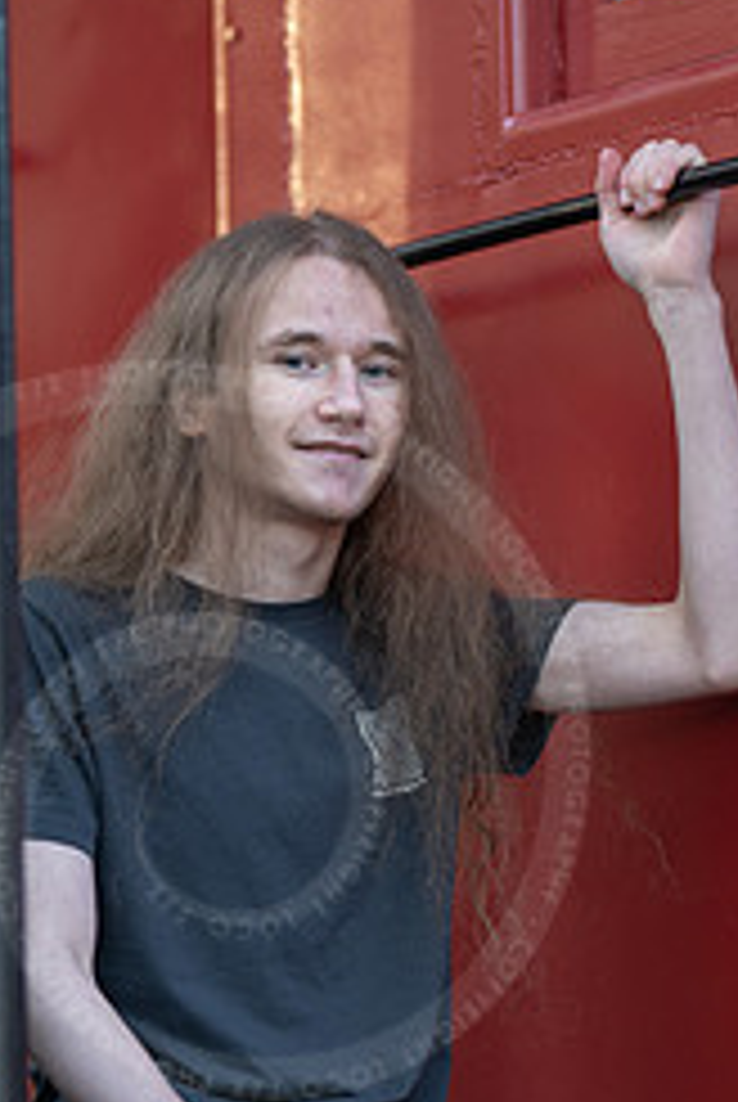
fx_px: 7144
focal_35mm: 233
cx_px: 279
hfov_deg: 5.9
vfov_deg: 8.8
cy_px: 909
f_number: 1.2
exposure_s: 1/800
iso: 400
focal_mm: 85
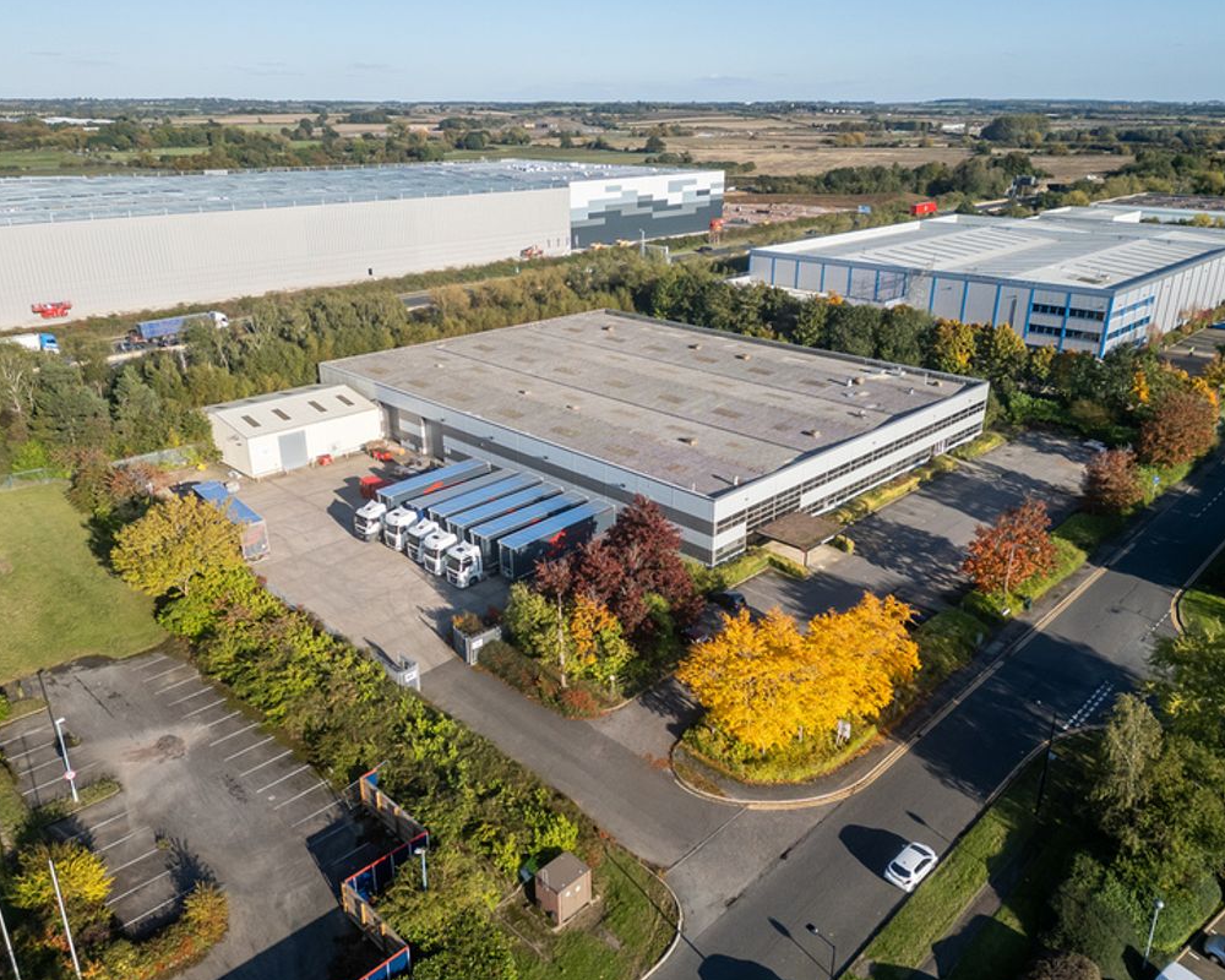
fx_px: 943
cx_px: 614
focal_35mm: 26
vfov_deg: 54.9
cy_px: 486
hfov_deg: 66.0
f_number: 1.7
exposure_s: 1/2500
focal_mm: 6.72
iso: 150
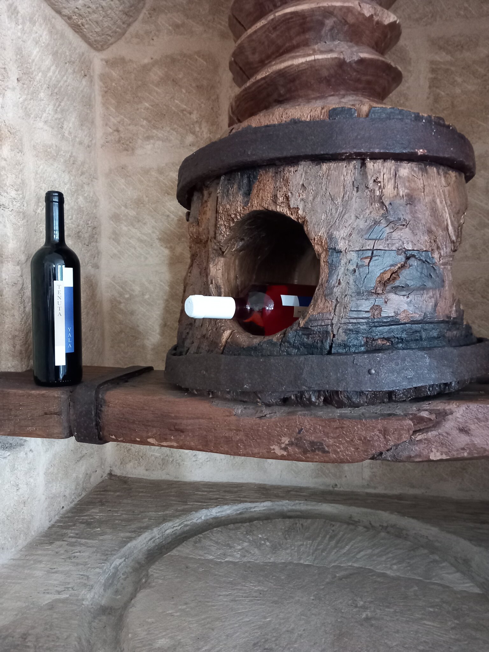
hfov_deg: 51.4
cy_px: 326
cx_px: 244
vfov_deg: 65.3
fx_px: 509
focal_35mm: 27
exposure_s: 1/25
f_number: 1.8
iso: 500
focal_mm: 4
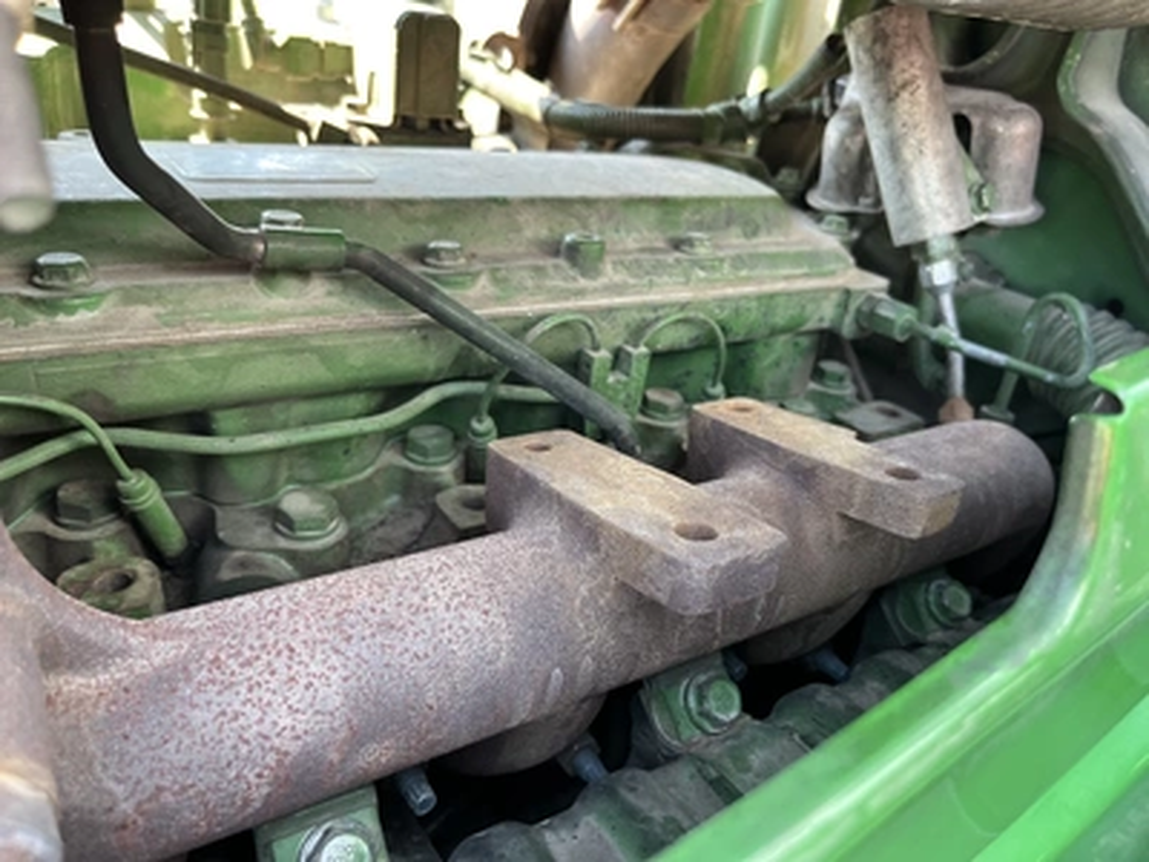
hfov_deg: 67.3
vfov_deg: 53.1
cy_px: 431
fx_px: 863
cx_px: 574
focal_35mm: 26
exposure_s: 1/121
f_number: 1.6
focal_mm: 5.1
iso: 100
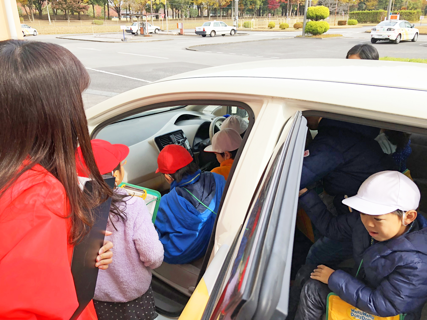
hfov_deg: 63.4
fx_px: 345
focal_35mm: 28
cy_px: 160
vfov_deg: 49.7
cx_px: 214
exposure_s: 1/640
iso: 20
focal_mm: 3.99
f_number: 1.8
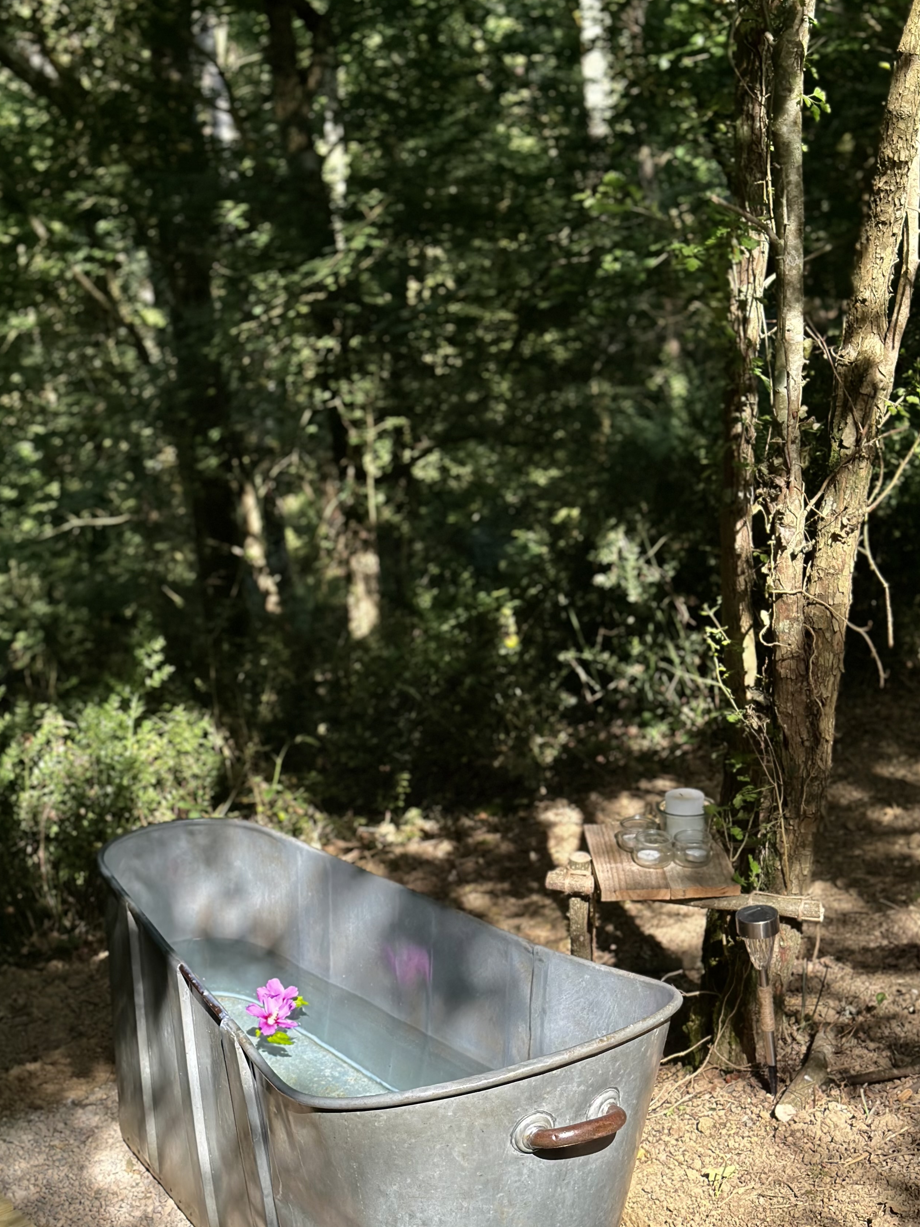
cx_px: 418
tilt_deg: -16.6
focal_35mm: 58
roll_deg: +1.1
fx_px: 2055
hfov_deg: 25.2
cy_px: 683
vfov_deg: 33.2
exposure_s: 1/1541
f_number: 1.78
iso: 80
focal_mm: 6.86
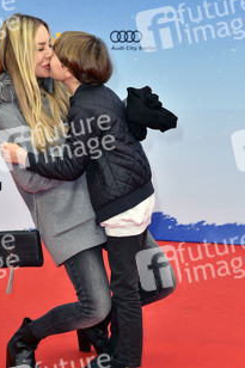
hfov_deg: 15.0
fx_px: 930
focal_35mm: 91
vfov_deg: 22.4
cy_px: 203
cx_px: 88
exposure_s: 1/200
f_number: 5.6
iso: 640
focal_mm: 70
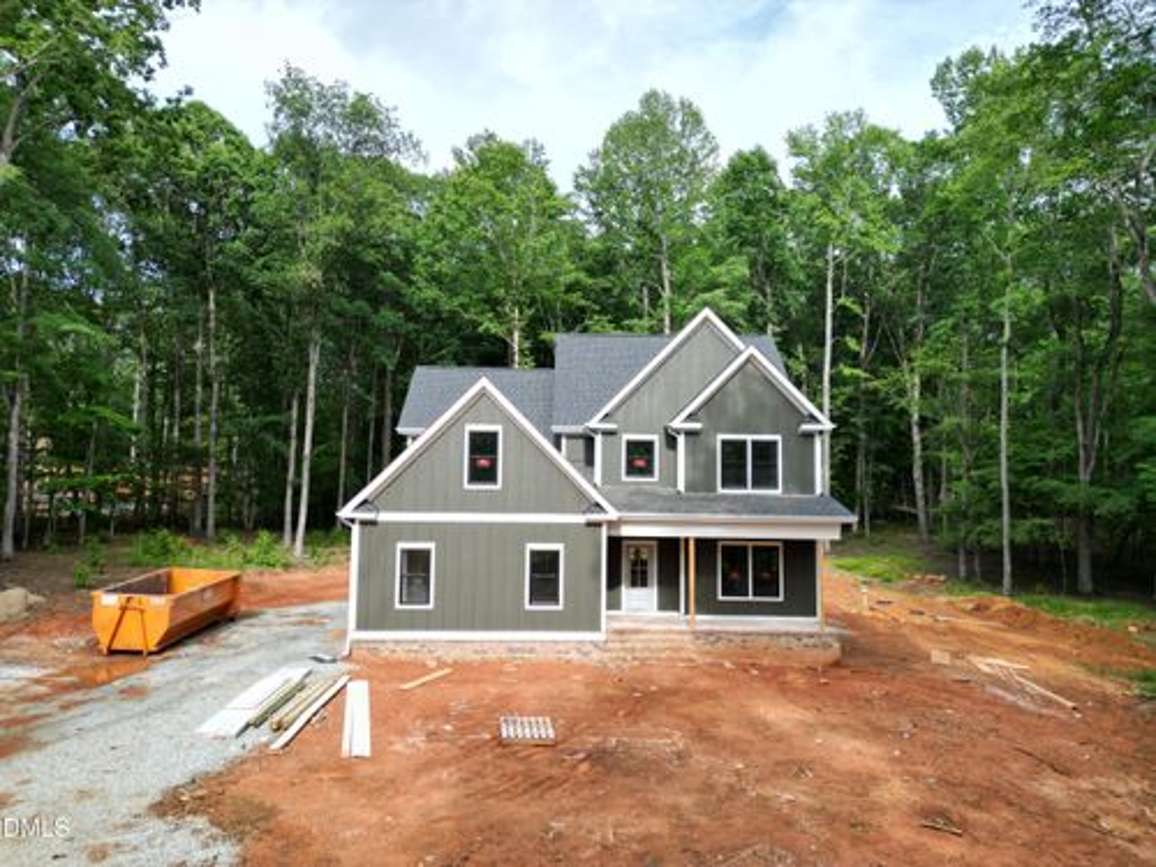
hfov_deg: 71.6
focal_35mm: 24
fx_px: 801
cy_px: 434
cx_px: 578
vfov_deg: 56.8
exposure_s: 1/1500
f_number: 1.7
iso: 100
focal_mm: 6.72
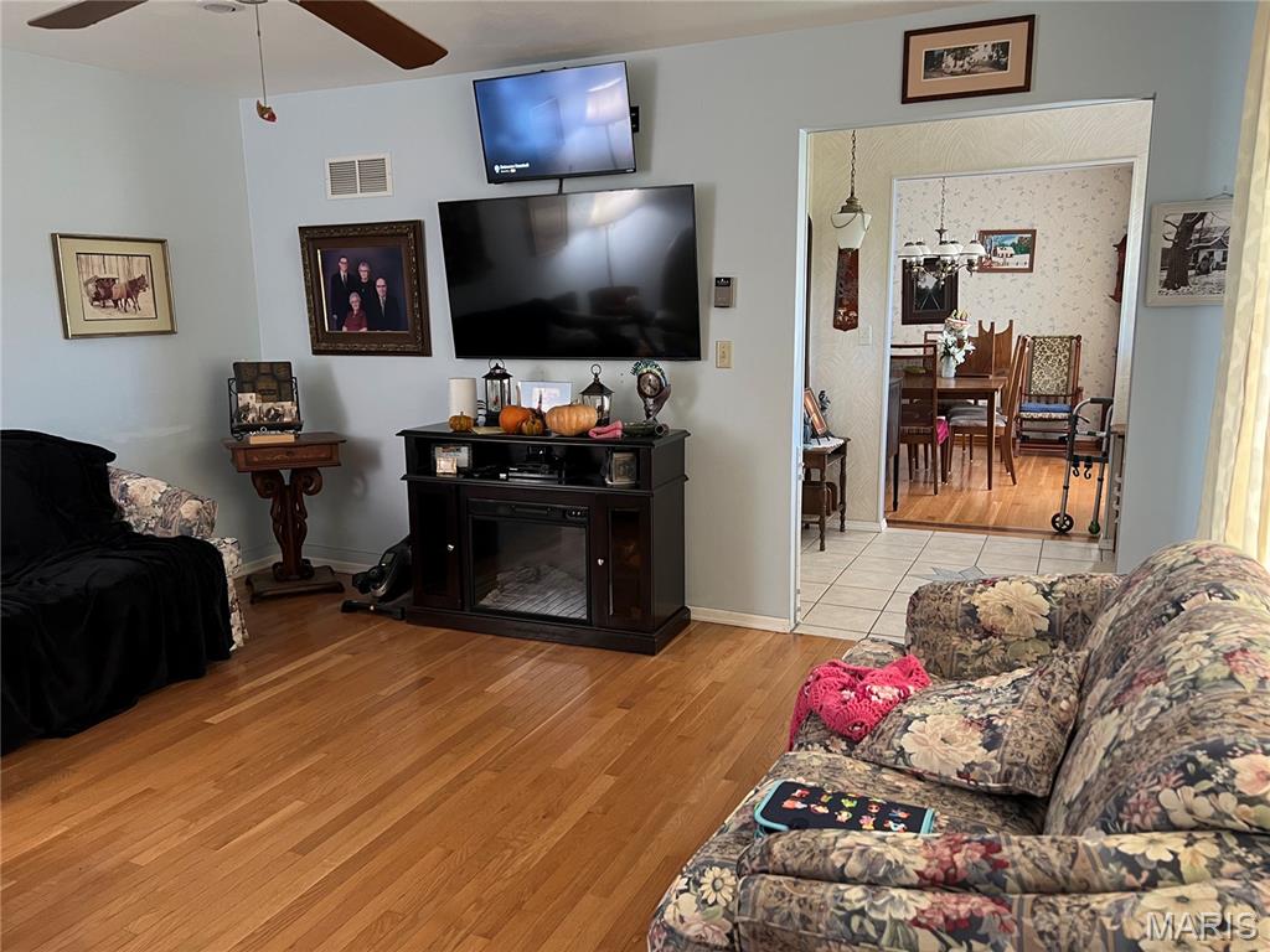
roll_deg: +1.0
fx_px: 954
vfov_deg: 53.1
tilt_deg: -11.3
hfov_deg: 67.3
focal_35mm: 26
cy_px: 476
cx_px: 635
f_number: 1.5
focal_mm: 5.7
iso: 200
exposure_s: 1/60
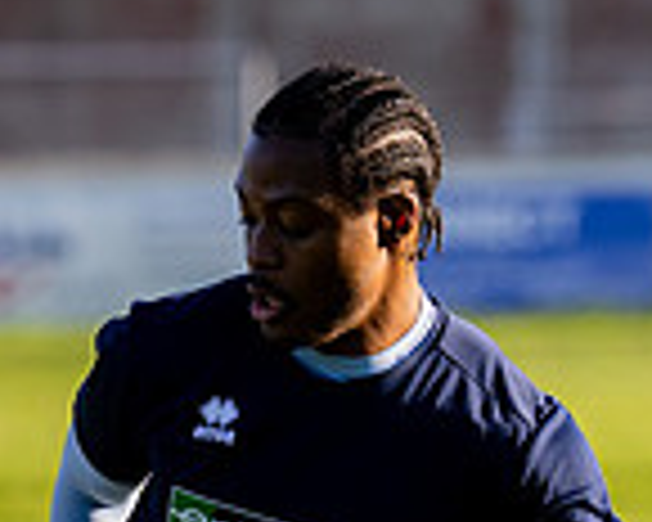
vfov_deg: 2.4
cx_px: 100
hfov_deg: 2.9
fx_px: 12678
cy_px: 724
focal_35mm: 657
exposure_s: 1/2500
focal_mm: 135
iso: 400
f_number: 2.8
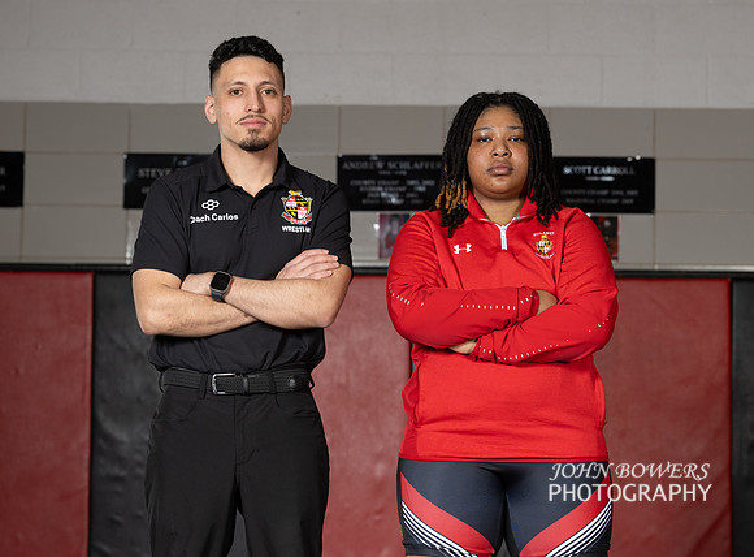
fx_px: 2650
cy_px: 263
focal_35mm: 122
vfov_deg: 12.0
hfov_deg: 16.2
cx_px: 436
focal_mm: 89
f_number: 4.5
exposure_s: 1/100
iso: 200
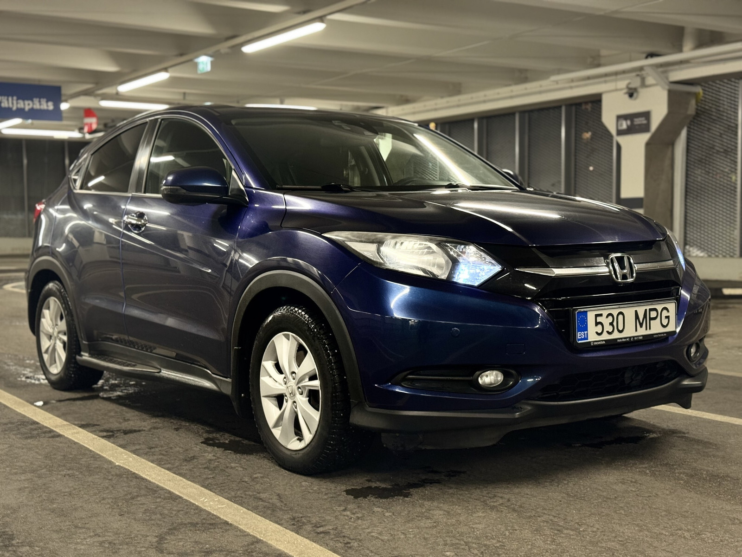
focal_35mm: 48
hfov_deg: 39.7
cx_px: 371
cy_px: 278
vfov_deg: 30.3
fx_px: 1029
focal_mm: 6.76
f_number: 1.78
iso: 200
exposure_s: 1/50
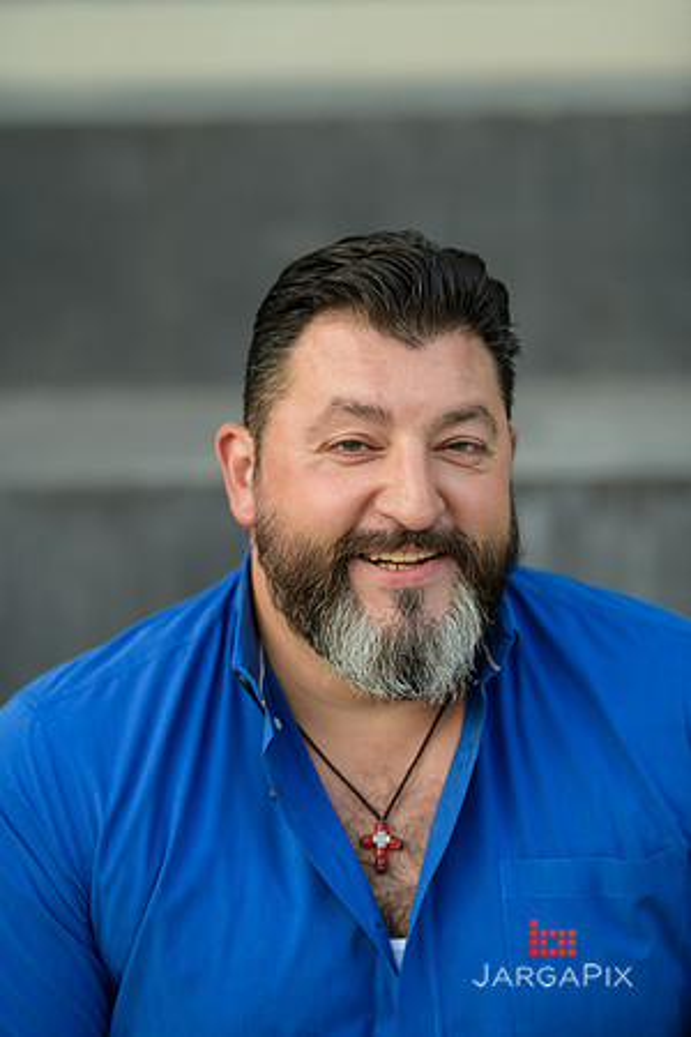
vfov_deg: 15.2
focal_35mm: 135
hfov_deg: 10.2
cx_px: 346
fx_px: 3887
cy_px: 518
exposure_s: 1/250
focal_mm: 135
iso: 200
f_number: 2
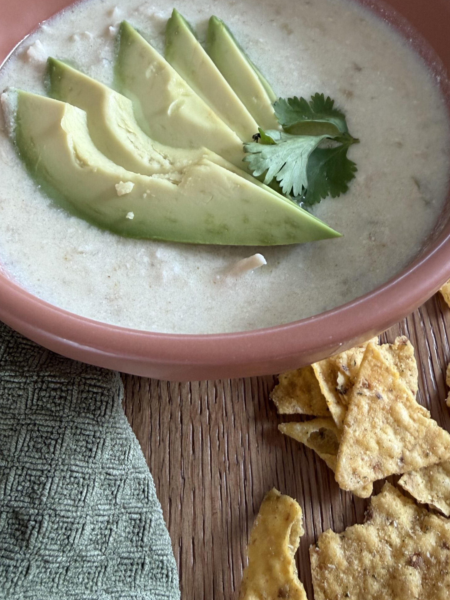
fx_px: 555
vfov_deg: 56.7
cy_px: 266
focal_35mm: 32
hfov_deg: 44.2
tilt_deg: -59.6
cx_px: 232
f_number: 2.2
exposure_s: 1/120
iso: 160
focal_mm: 2.22
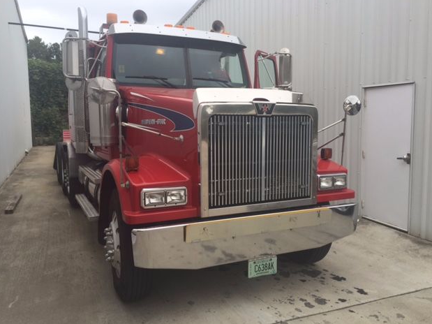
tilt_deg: -7.3
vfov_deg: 46.8
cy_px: 159
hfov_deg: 60.0
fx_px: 374
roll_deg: -0.3
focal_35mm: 30
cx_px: 220
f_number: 2.2
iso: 32
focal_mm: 4.15
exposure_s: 1/335
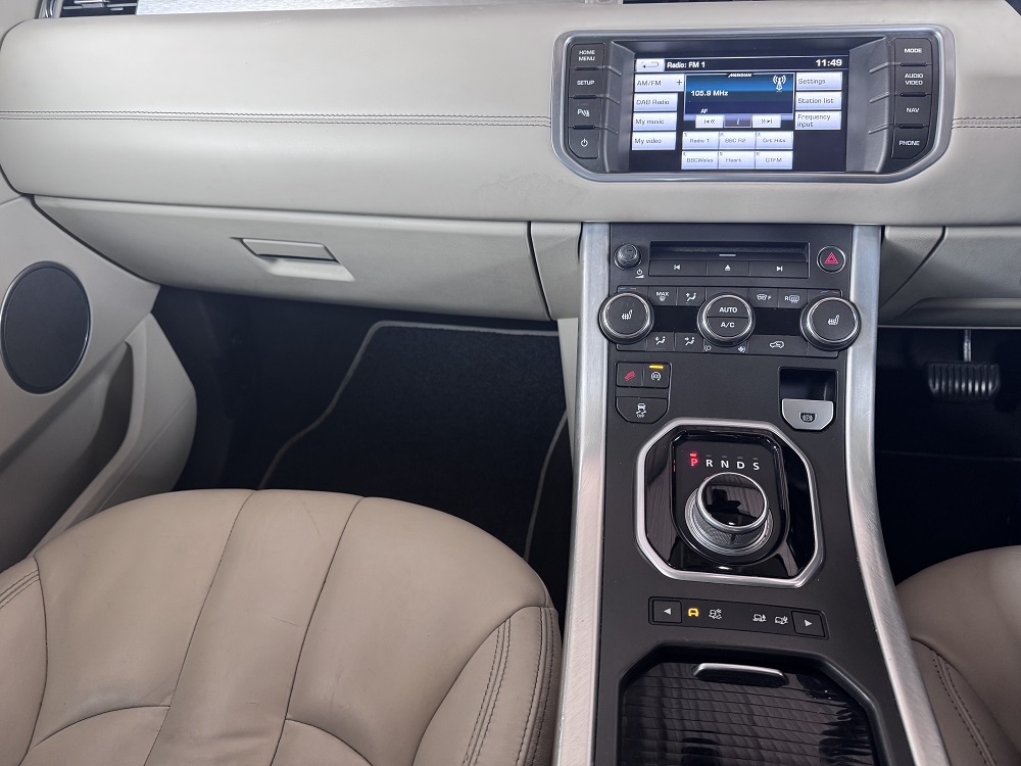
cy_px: 383
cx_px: 510
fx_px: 708
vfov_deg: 56.8
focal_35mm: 24
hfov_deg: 71.6
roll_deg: +4.5
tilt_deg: -38.2
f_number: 1.78
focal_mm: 6.76
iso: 200
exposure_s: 1/50
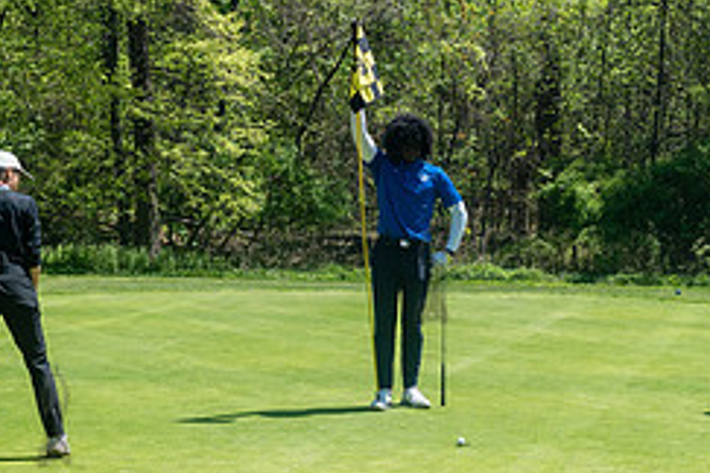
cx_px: 407
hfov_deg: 18.9
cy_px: 280
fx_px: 2130
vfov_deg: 12.7
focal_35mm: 108
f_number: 7.1
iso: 200
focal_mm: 35
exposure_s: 1/640
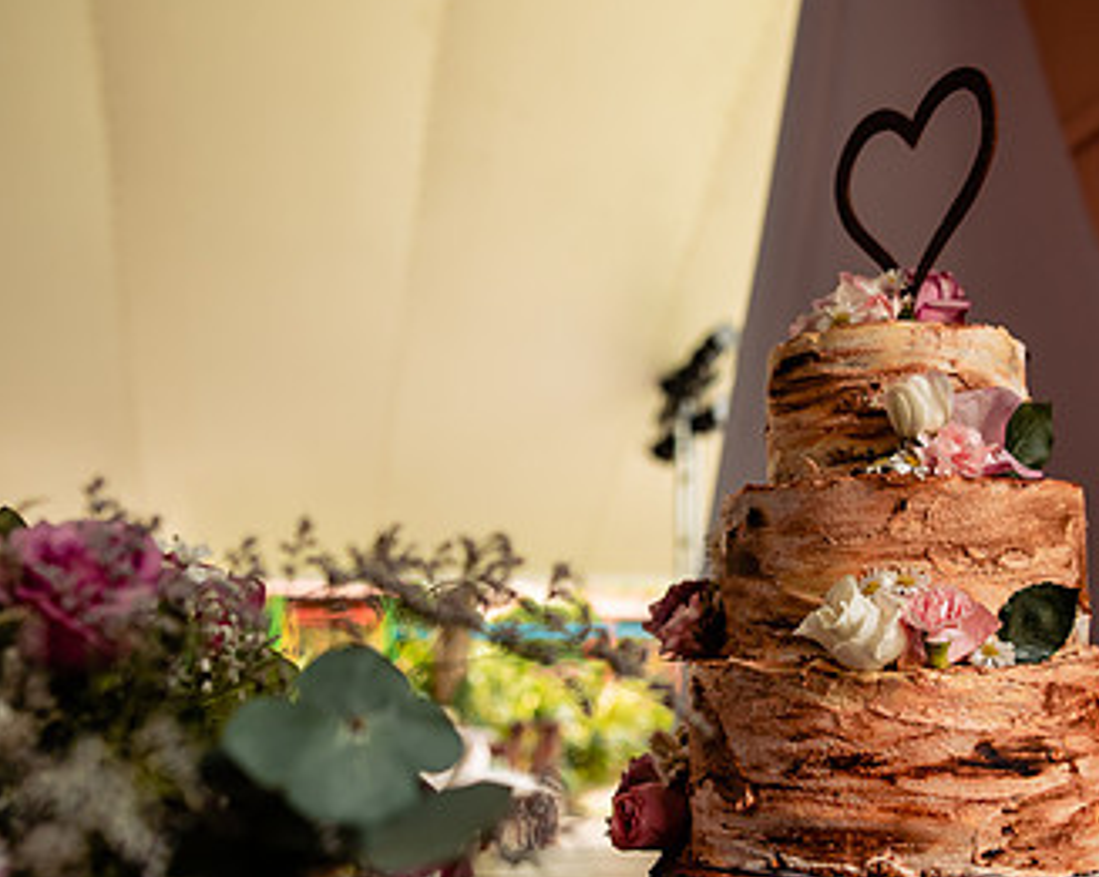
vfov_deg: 37.1
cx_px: 487
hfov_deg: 45.8
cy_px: 526
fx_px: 1300
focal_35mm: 40
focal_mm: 24
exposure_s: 1/640
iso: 400
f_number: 2.5
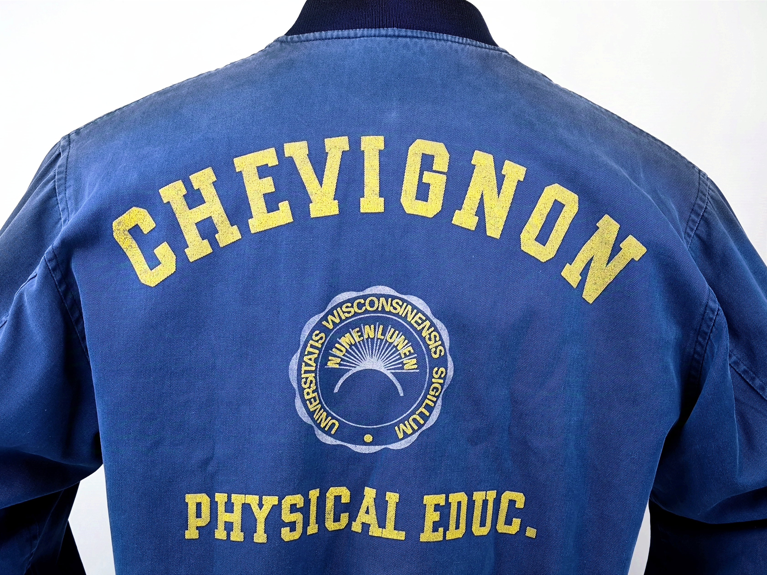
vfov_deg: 36.0
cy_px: 288
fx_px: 886
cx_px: 384
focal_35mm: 40
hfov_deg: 46.8
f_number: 1.9
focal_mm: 6.92
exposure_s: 1/100
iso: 100
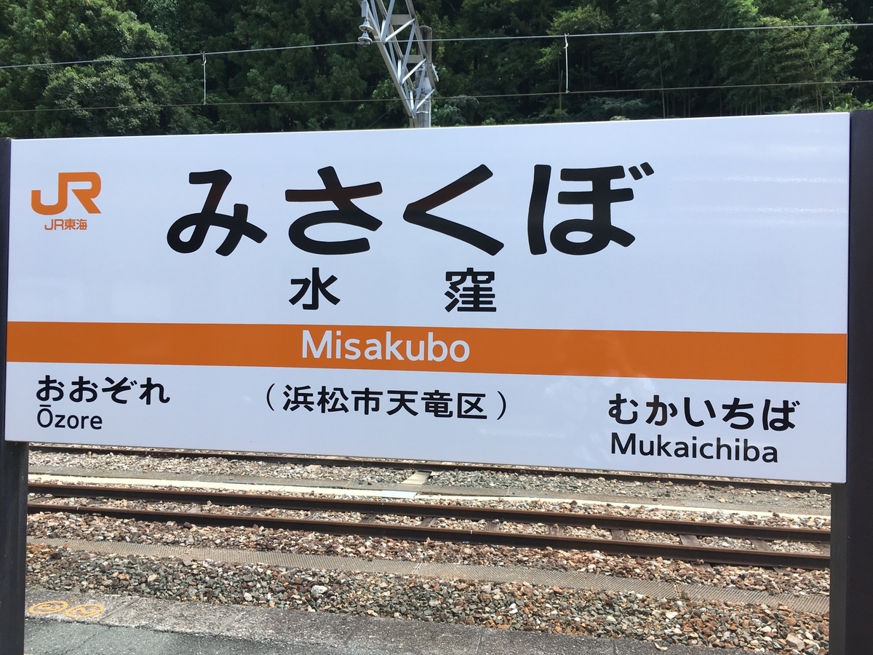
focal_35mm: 29
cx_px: 436
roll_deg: -0.9
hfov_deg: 61.7
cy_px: 328
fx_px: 731
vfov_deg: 48.2
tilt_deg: +0.6
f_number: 2.2
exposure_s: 1/324
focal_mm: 4.15
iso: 25
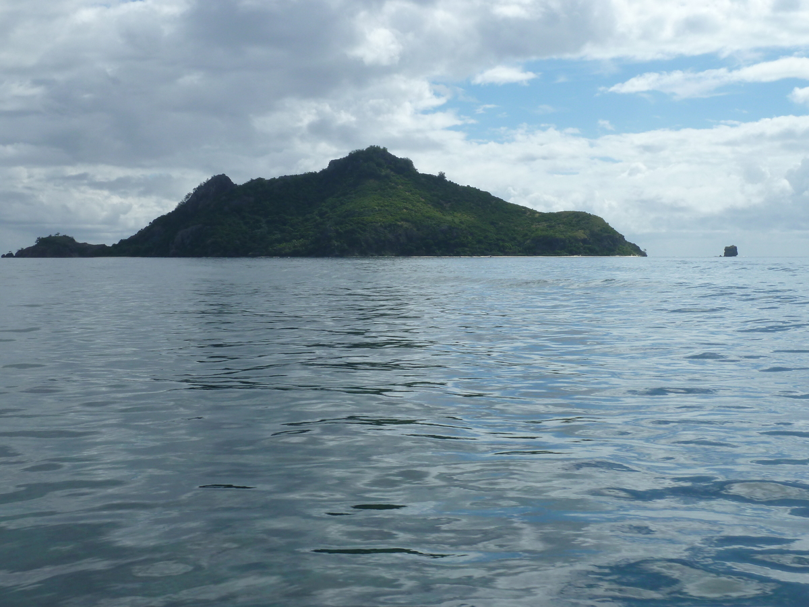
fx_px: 1122
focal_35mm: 48
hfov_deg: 39.7
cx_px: 404
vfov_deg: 30.3
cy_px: 304
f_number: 5.6
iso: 80
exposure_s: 1/640
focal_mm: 7.9
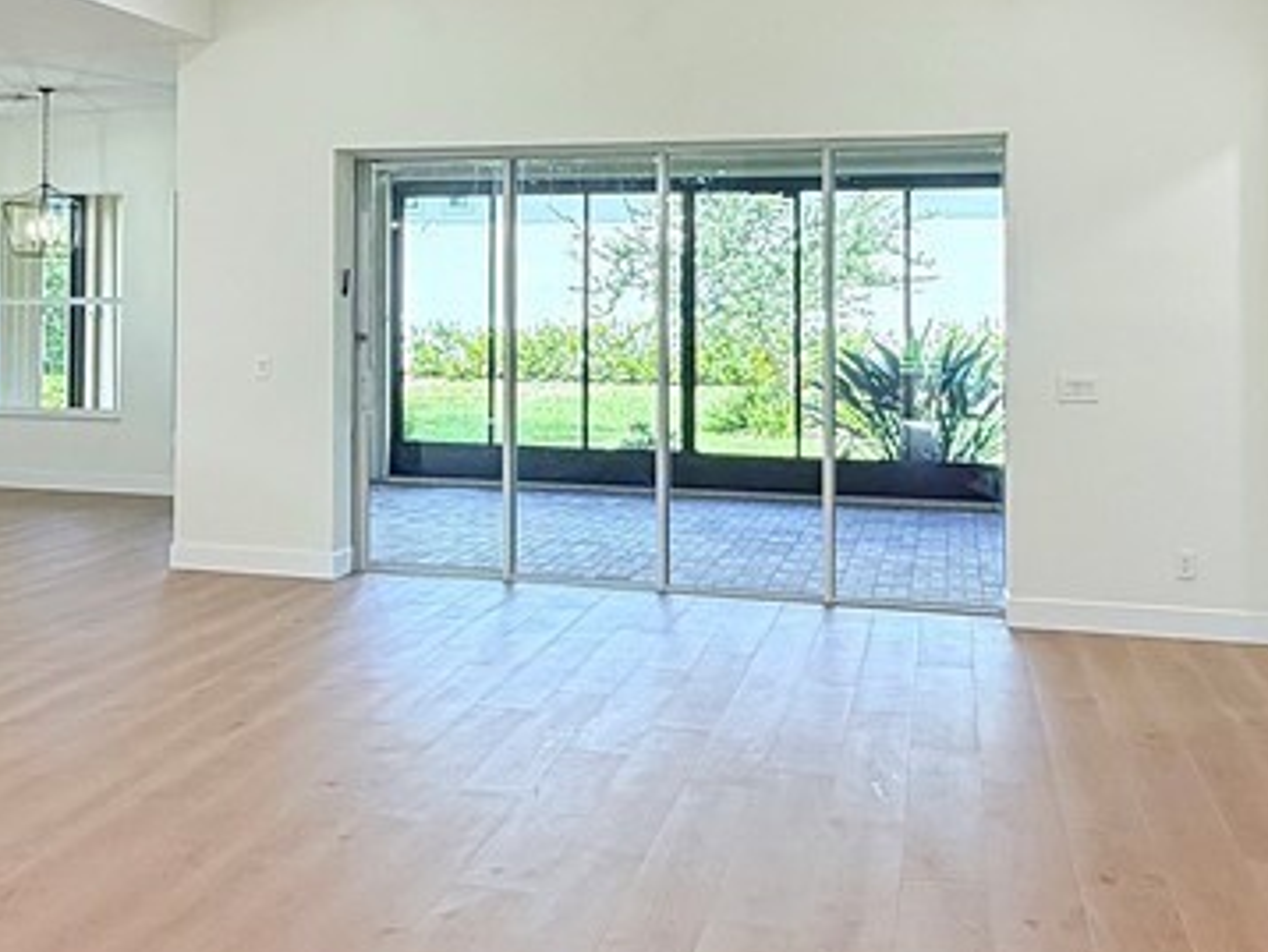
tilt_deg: +0.0
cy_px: 269
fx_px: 1466
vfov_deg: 35.4
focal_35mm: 40
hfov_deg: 46.5
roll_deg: +0.0
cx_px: 503
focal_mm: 2.22
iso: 200
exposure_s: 1/120
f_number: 2.2
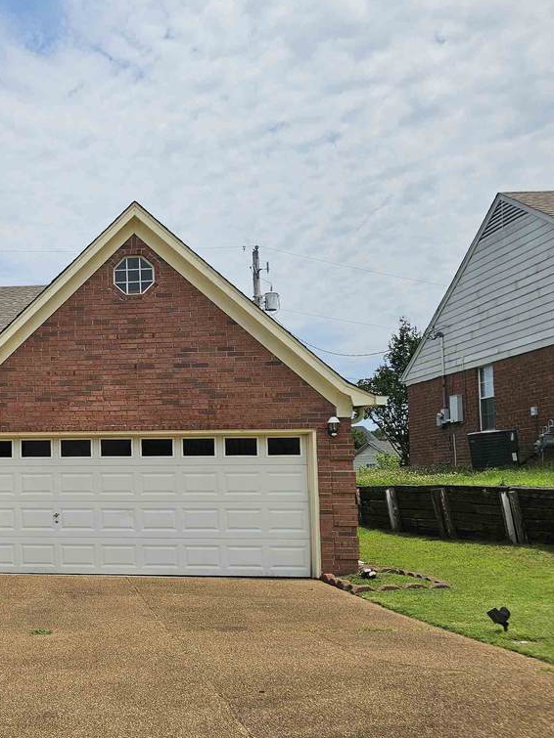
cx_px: -36
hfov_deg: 32.8
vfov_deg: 47.7
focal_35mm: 39
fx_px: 832
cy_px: 418
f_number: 1.7
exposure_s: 1/1350
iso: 10
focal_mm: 6.3
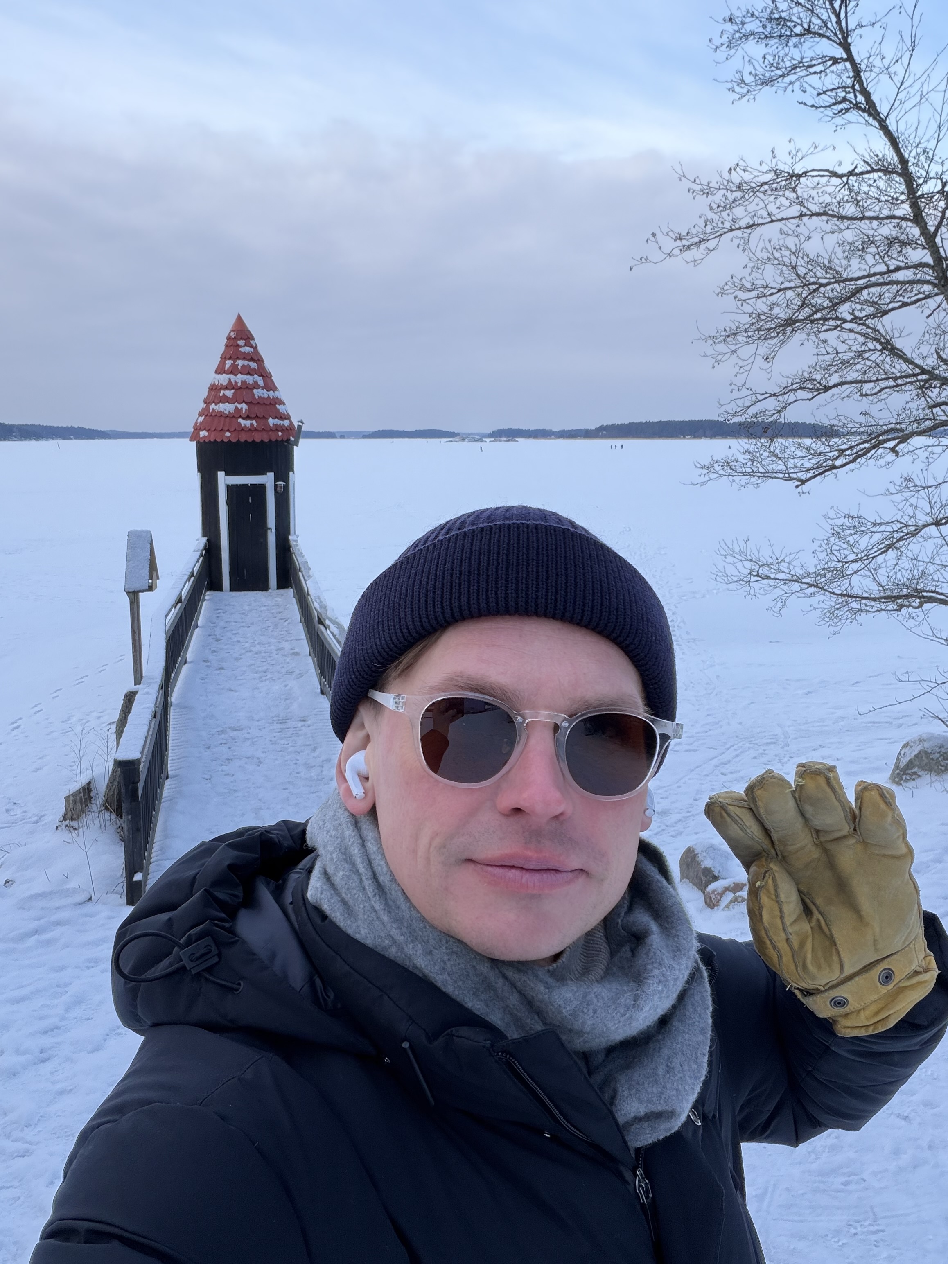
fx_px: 1095
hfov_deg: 46.8
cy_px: 632
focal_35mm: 30
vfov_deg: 60.0
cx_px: 474
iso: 32
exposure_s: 1/238
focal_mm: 2.71
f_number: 1.9
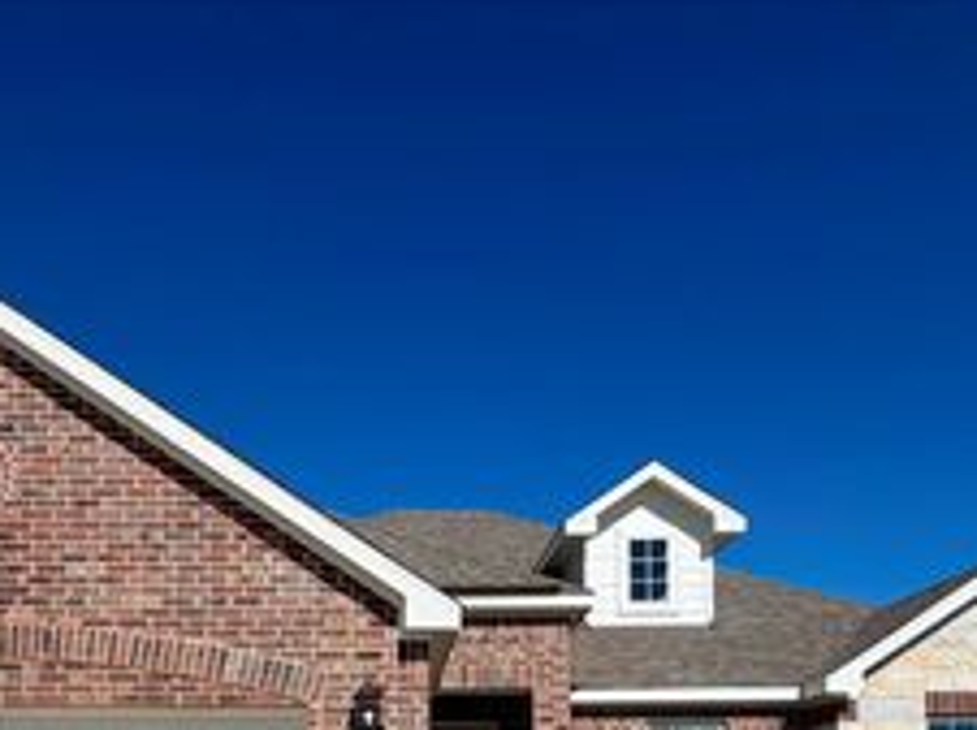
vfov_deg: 38.4
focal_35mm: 31
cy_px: 784
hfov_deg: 57.8
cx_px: 380
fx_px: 874
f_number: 2.2
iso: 20
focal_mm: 2.22
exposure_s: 1/2320
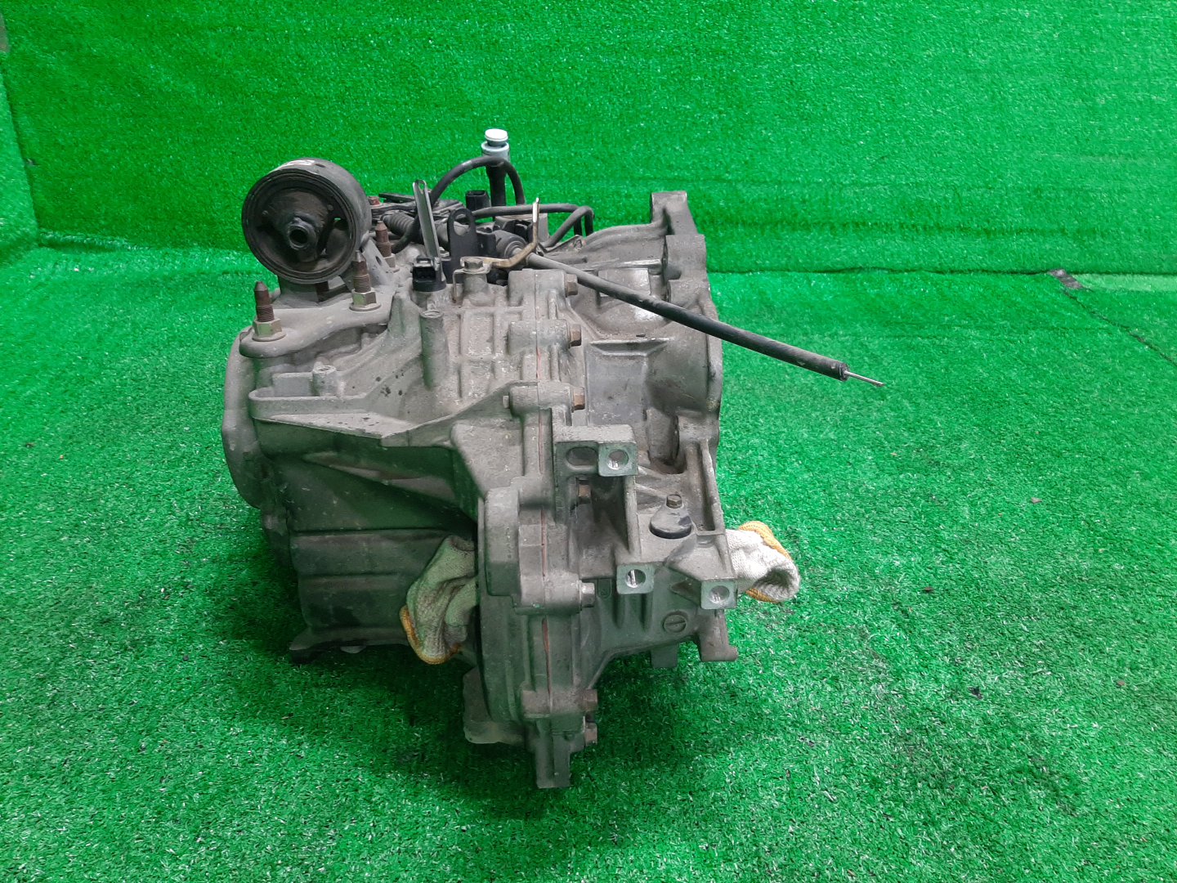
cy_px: 442
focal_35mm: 26
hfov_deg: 67.3
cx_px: 588
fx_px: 884
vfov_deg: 53.1
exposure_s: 1/50
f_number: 1.7
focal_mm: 3.93
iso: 186
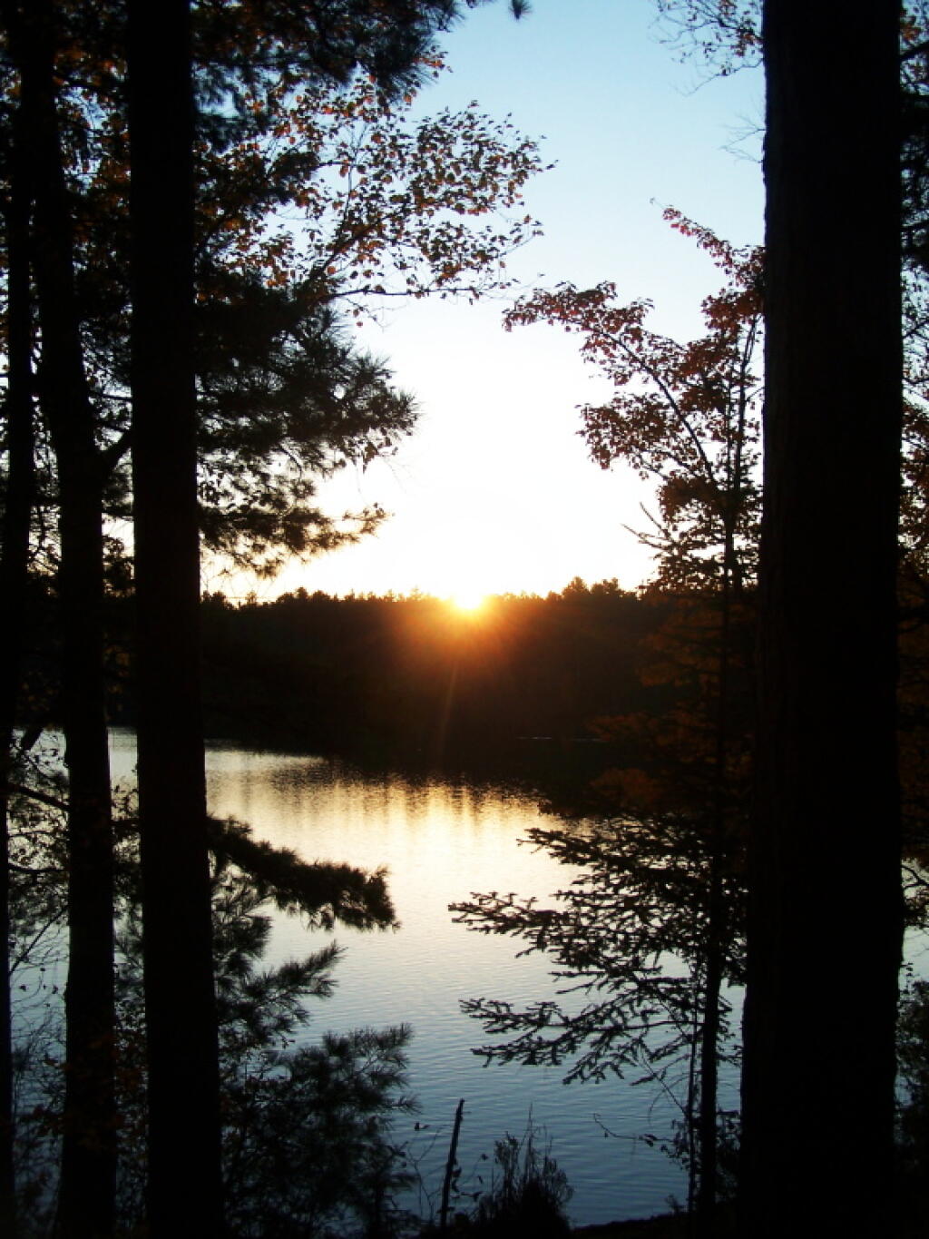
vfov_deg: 43.8
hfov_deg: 33.6
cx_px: 464
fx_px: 1538
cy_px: 620
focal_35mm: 43
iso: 80
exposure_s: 1/640
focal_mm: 7.1
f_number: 2.9
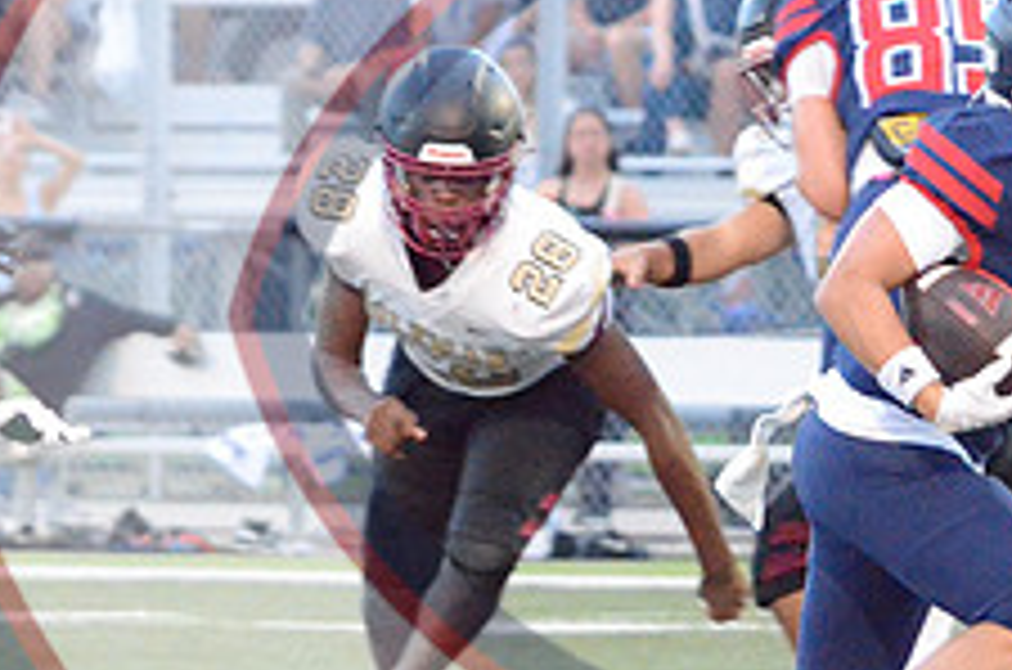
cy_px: 315
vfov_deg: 2.1
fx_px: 17877
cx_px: 837
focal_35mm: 637
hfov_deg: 3.2
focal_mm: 165
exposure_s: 1/500
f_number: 5
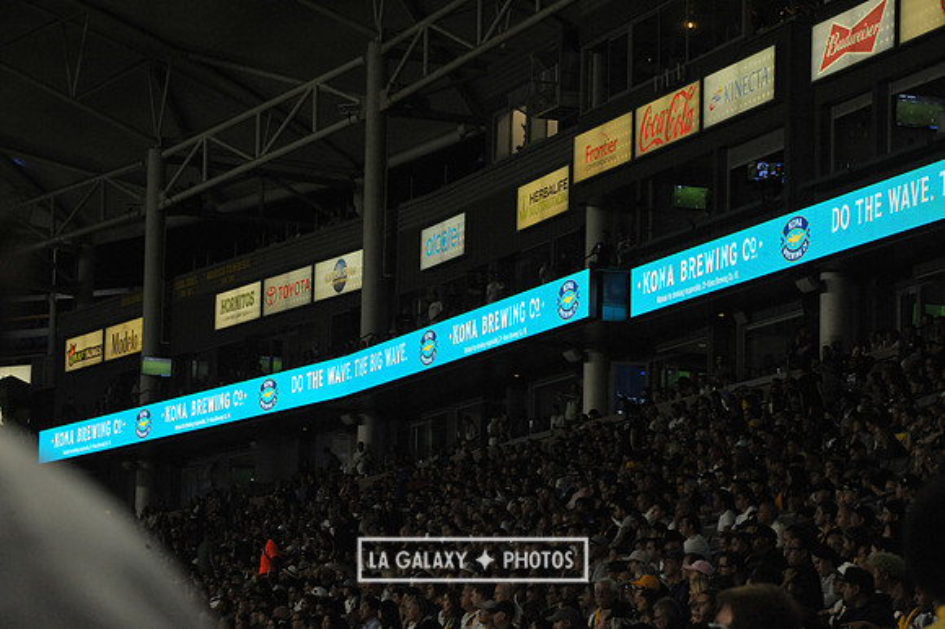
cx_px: 472
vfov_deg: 10.5
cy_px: 314
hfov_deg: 15.8
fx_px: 3410
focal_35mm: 130
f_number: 11
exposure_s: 1/500
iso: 3200
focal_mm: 130
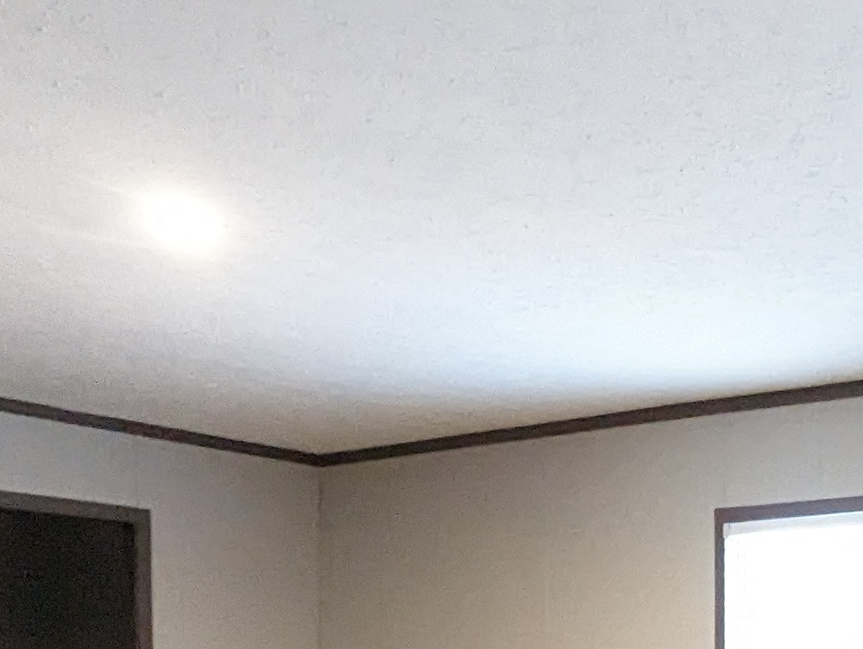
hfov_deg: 26.4
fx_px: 1573
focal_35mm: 63
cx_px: 1099
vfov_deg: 20.8
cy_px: 889
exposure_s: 1/60
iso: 2286
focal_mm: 2.35
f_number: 2.2
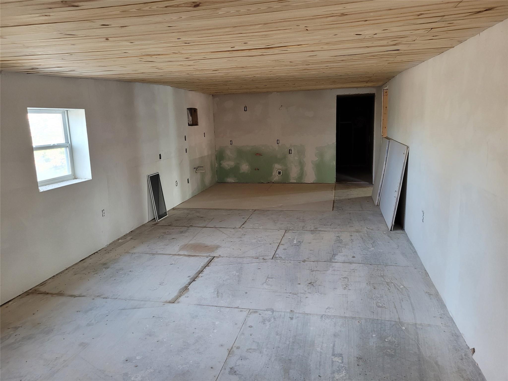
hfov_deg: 67.3
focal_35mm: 26
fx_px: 382
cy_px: 190
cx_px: 254
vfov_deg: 53.1
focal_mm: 5.4
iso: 320
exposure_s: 1/40
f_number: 1.8
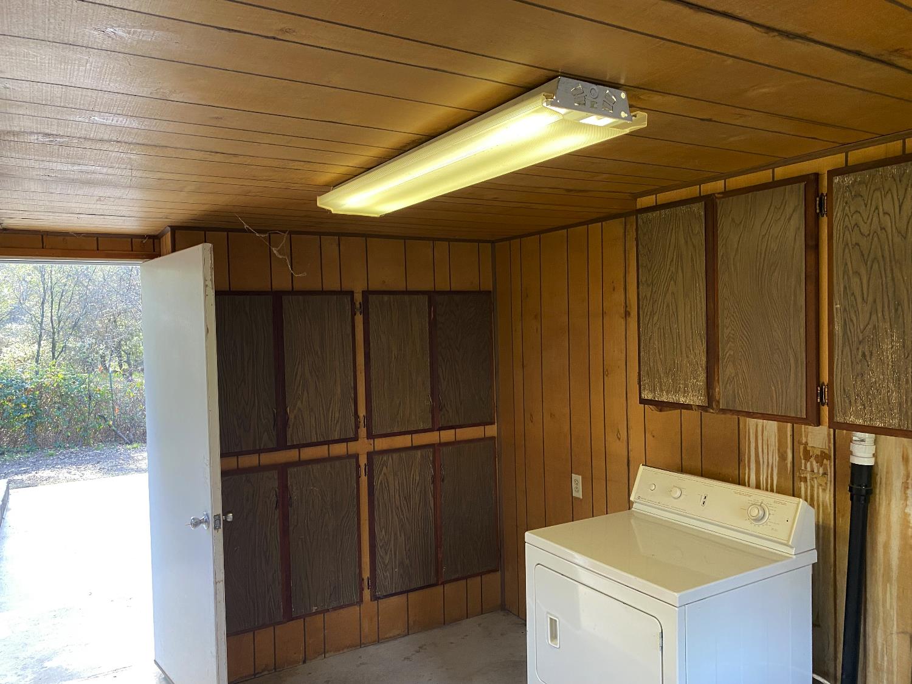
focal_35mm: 26
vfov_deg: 53.1
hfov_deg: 67.3
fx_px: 685
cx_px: 456
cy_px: 342
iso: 125
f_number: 1.8
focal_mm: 4.25
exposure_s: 1/60
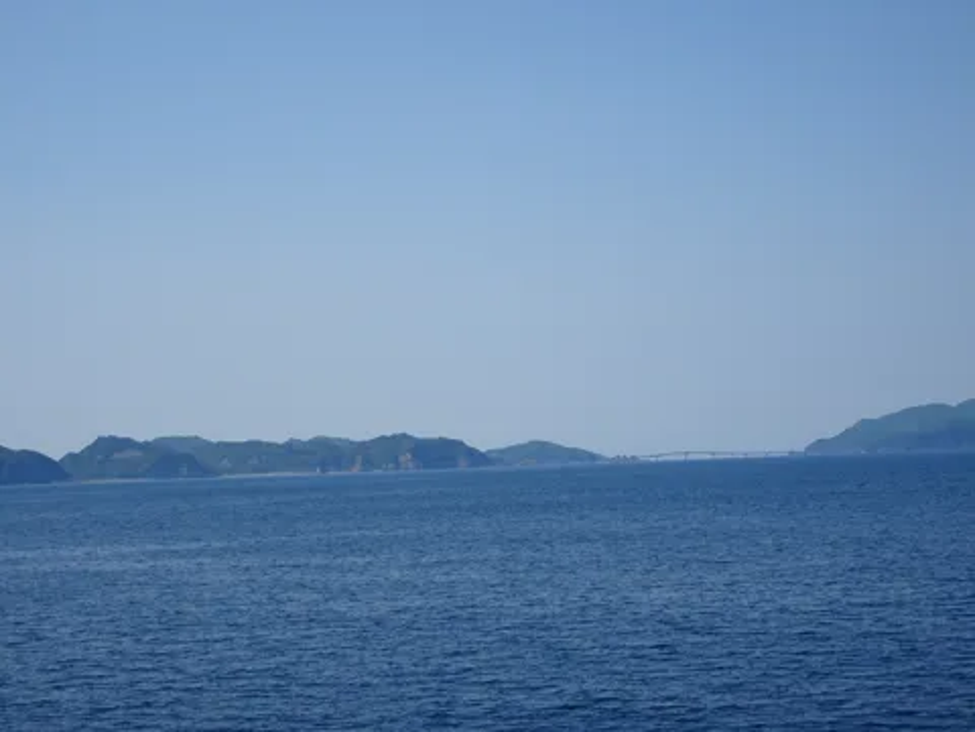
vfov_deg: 24.4
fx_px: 1690
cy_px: 366
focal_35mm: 60
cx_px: 488
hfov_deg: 32.2
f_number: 4.5
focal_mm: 10.23
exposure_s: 1/800
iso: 80
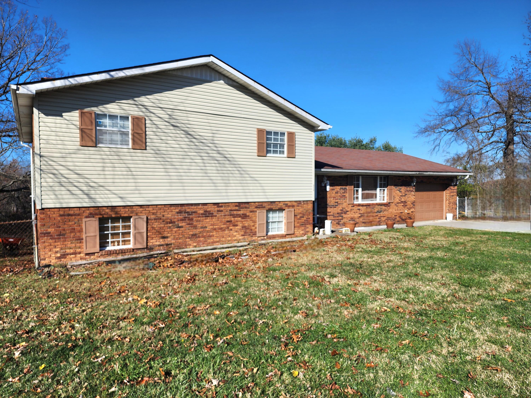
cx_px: 266
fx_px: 353
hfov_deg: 73.9
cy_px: 199
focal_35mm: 23
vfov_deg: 58.9
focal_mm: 6.4
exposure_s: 1/1429
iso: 12
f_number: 1.8
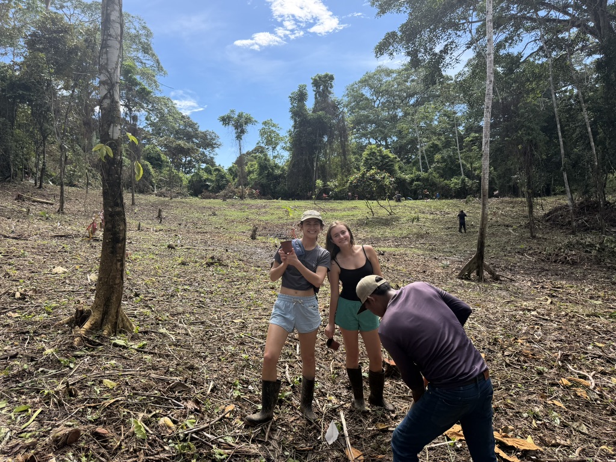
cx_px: 308
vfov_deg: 56.8
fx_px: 427
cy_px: 231
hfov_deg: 71.6
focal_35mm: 24
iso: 100
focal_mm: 6.76
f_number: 1.78
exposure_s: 1/1901
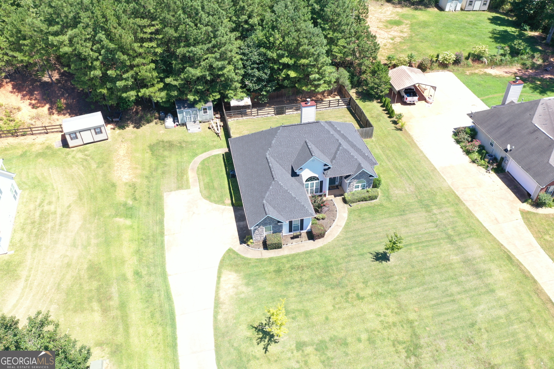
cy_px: 184
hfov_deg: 65.5
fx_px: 431
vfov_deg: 46.4
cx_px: 277
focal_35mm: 28
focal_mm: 10.26
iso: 100
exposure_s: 1/200
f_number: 4.5
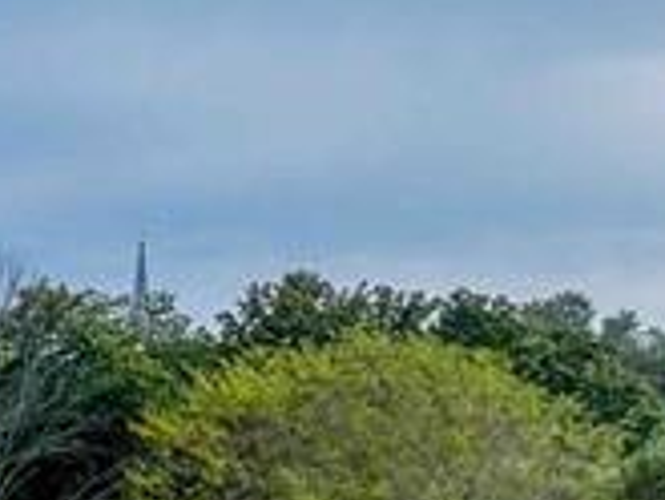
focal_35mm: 149
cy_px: 369
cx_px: -955
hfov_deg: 11.1
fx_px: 2864
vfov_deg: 10.0
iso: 230
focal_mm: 12.29
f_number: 2.8
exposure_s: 1/5000
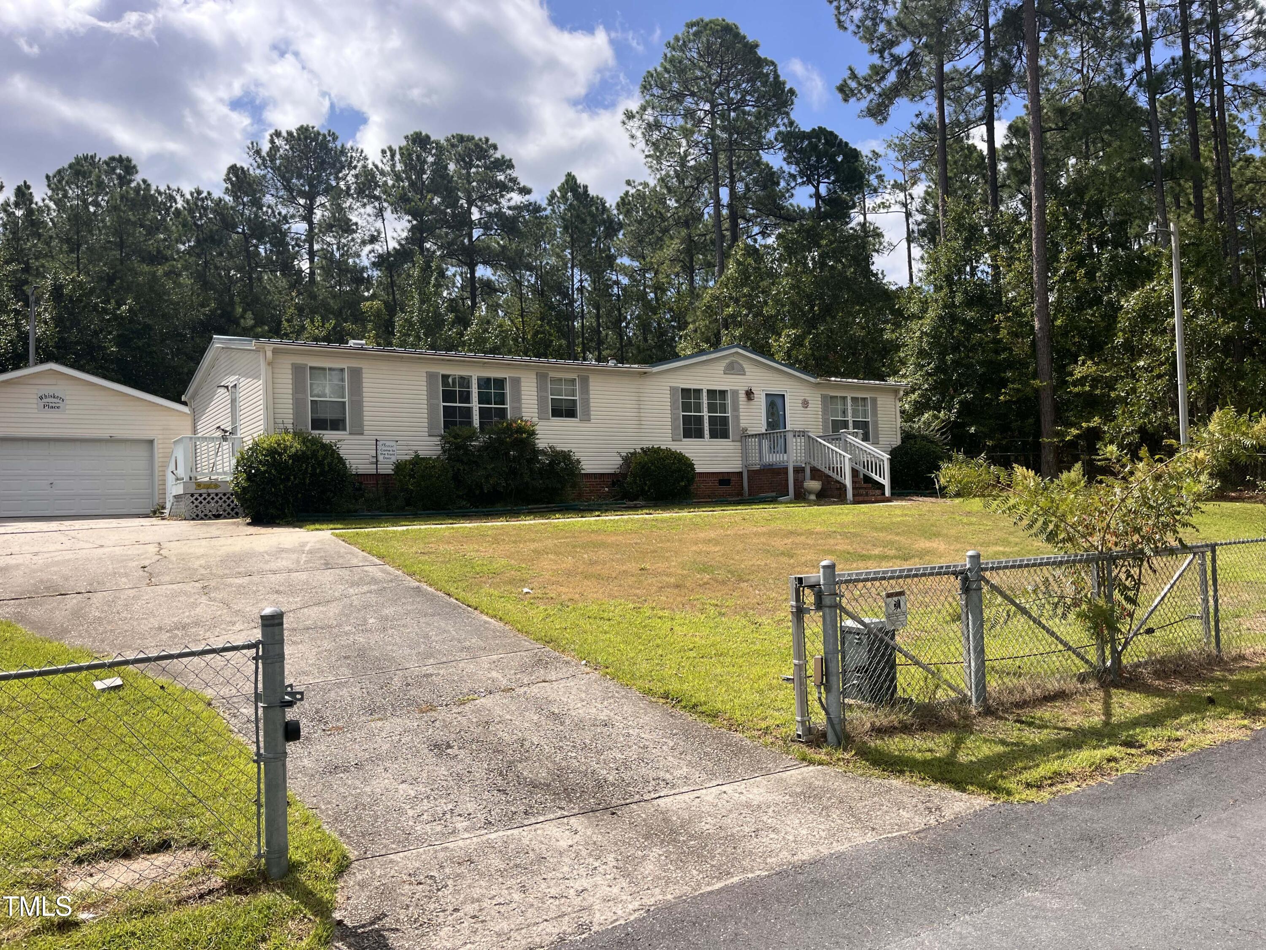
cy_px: 475
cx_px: 633
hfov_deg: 67.3
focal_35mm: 26
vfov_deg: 53.1
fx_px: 951
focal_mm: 5.1
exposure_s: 1/3135
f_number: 1.6
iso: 50
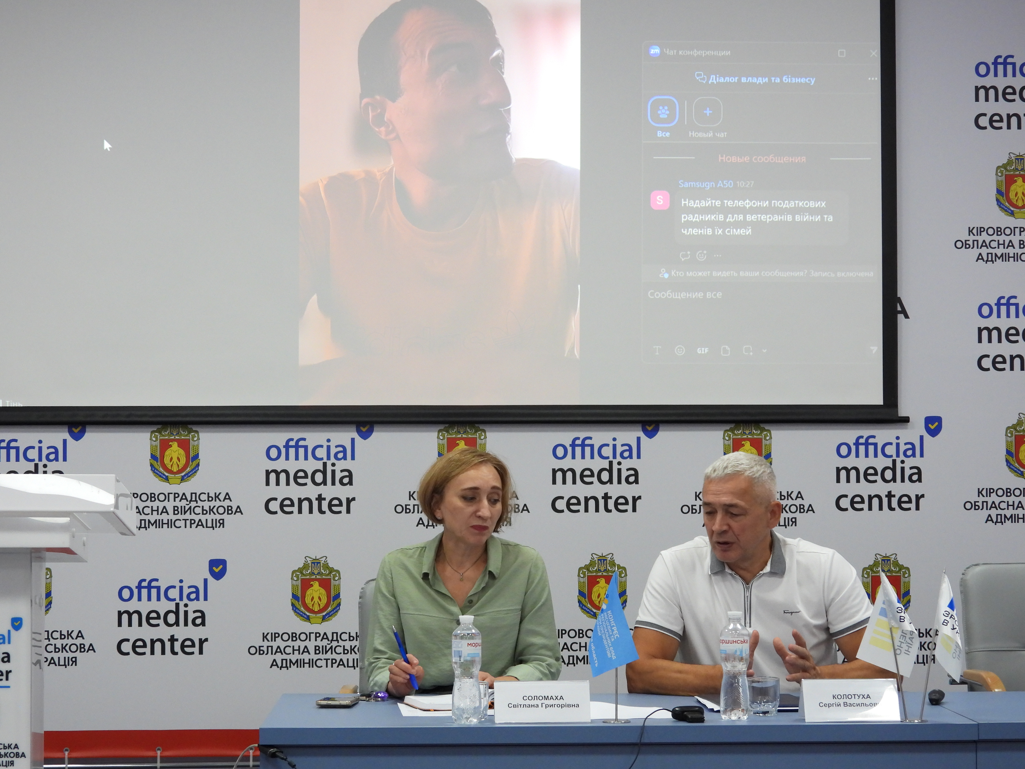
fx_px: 2517
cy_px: 384
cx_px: 512
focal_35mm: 85
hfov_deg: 23.0
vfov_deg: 17.4
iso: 400
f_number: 4
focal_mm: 15.2
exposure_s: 1/50
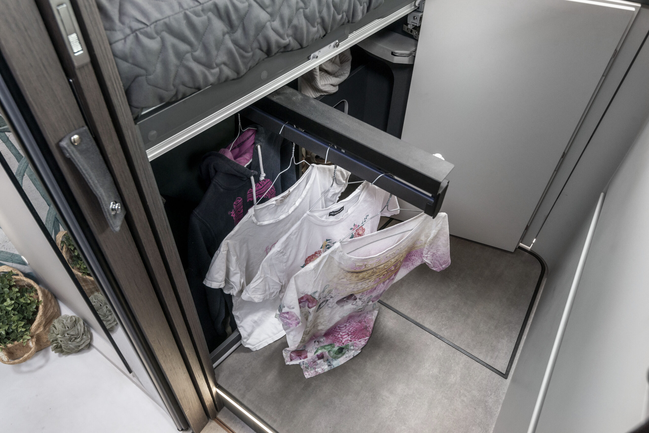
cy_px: 216
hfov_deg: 69.4
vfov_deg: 49.6
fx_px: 469
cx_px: 324
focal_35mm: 26
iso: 400
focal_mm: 26
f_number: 6.3
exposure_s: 1/40
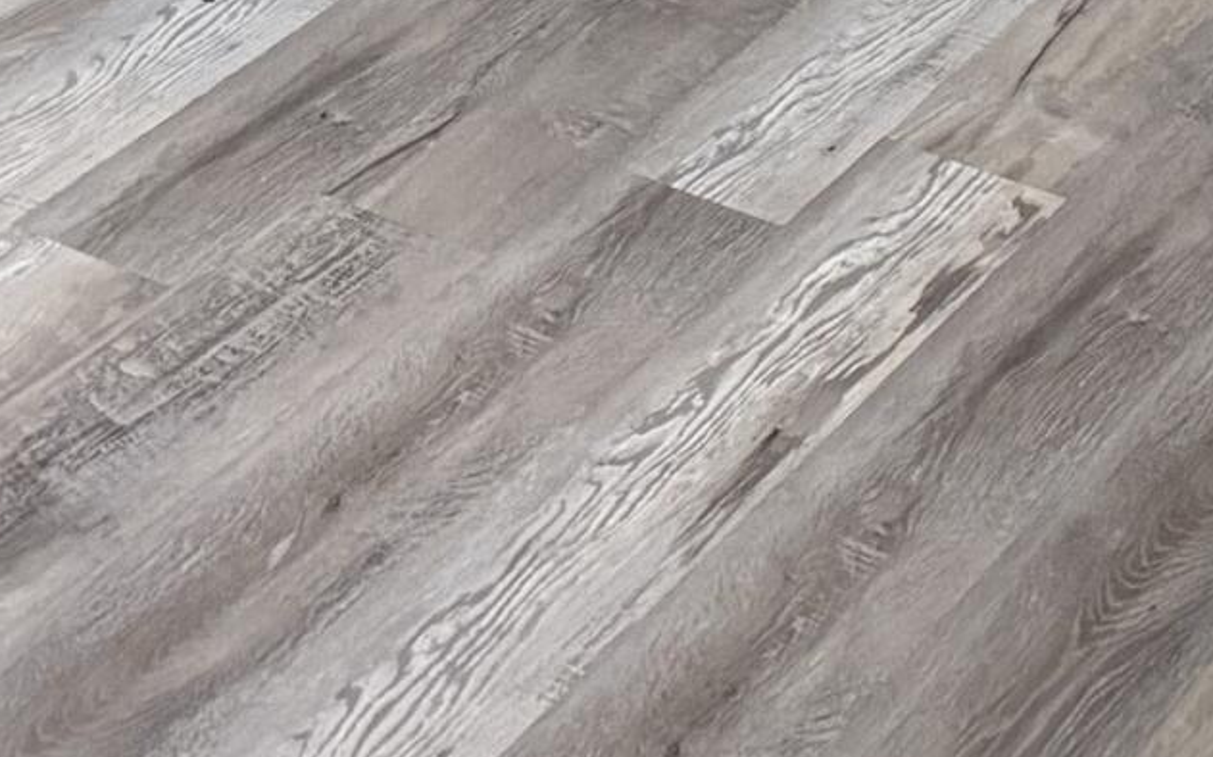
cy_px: -1324
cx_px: 700
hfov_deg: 17.2
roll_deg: -1.5
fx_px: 3999
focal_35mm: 121
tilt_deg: -9.1
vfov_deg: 9.2
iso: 640
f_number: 1.78
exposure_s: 1/40
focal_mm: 6.76
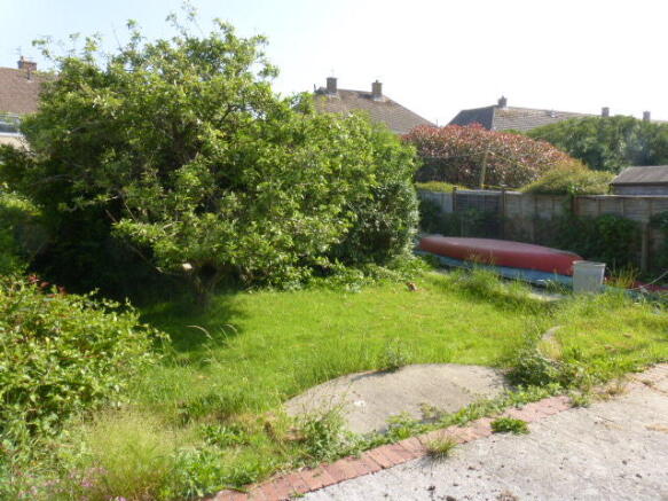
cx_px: 334
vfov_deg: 56.8
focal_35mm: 24
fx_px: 463
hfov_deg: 71.6
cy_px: 250
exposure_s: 1/200
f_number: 3.3
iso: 100
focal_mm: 4.3
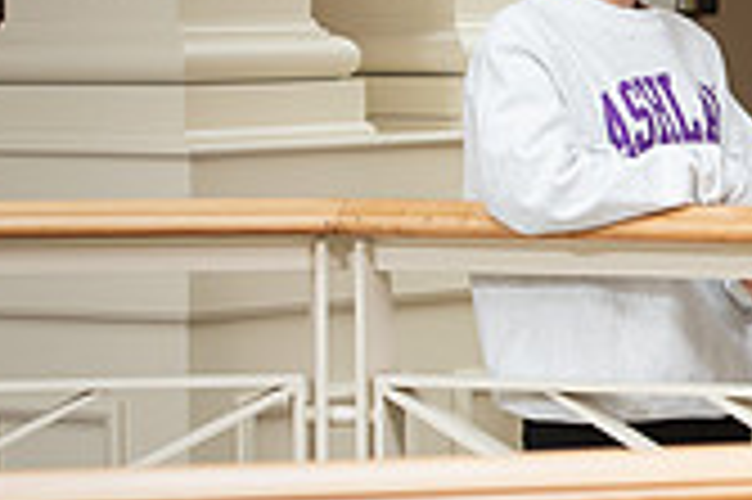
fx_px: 5071
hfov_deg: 8.3
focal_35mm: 243
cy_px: 119
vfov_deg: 5.6
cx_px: 1130
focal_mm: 70
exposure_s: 1/200
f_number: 7.1
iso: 1000
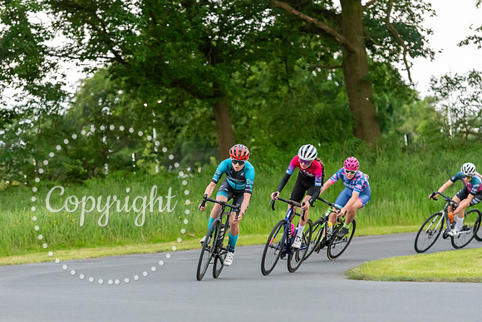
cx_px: 241
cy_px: 161
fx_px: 2009
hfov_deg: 13.7
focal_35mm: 150
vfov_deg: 9.2
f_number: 4
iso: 6400
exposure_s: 1/640
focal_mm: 150
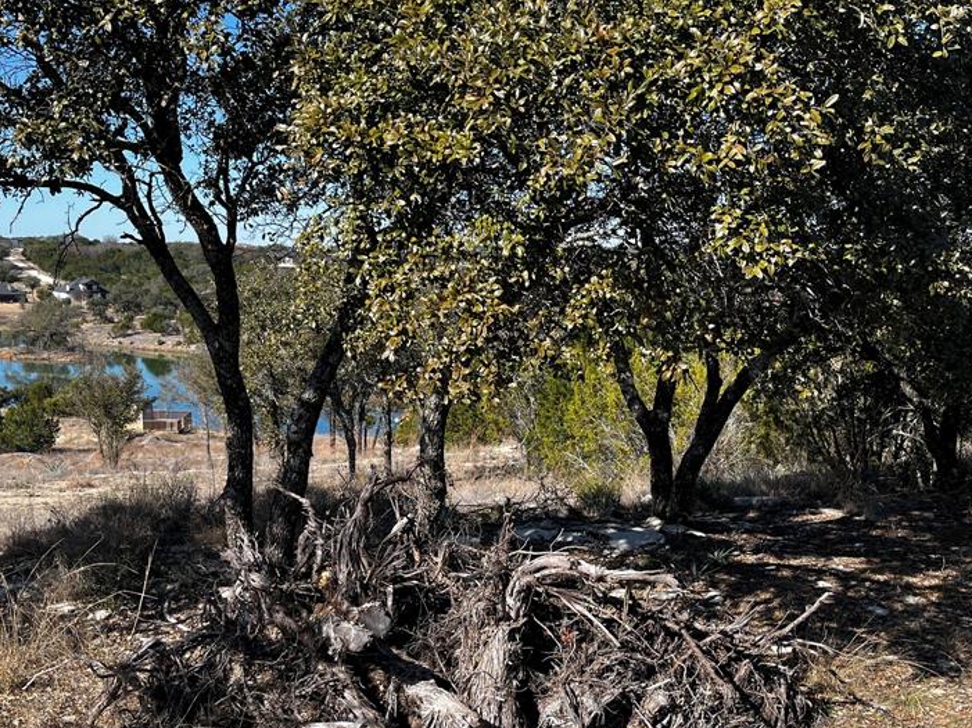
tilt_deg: -11.9
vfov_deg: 37.0
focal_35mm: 38
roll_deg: -2.1
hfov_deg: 49.0
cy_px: 526
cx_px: 455
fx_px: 1066
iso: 50
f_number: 1.6
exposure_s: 1/1748
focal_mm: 5.1
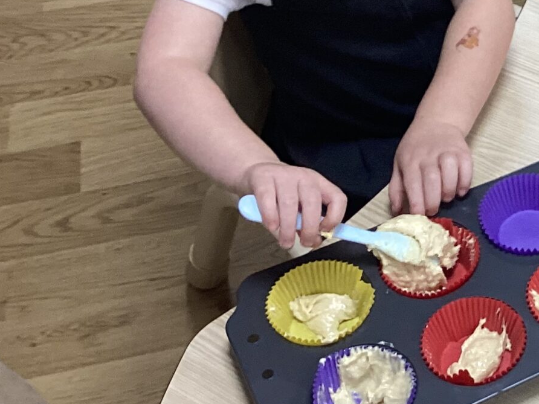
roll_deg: -6.0
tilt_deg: -44.4
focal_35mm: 89
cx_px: 741
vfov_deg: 16.4
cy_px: 31
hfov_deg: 19.8
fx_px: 1386
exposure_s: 1/50
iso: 125
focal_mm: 3.3
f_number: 2.4
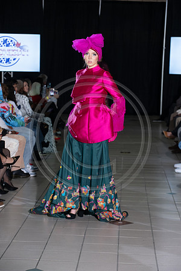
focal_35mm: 102
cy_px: 136
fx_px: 769
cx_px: 90
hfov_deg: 13.4
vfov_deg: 20.0
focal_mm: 102
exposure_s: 1/160
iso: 1250
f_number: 5.6
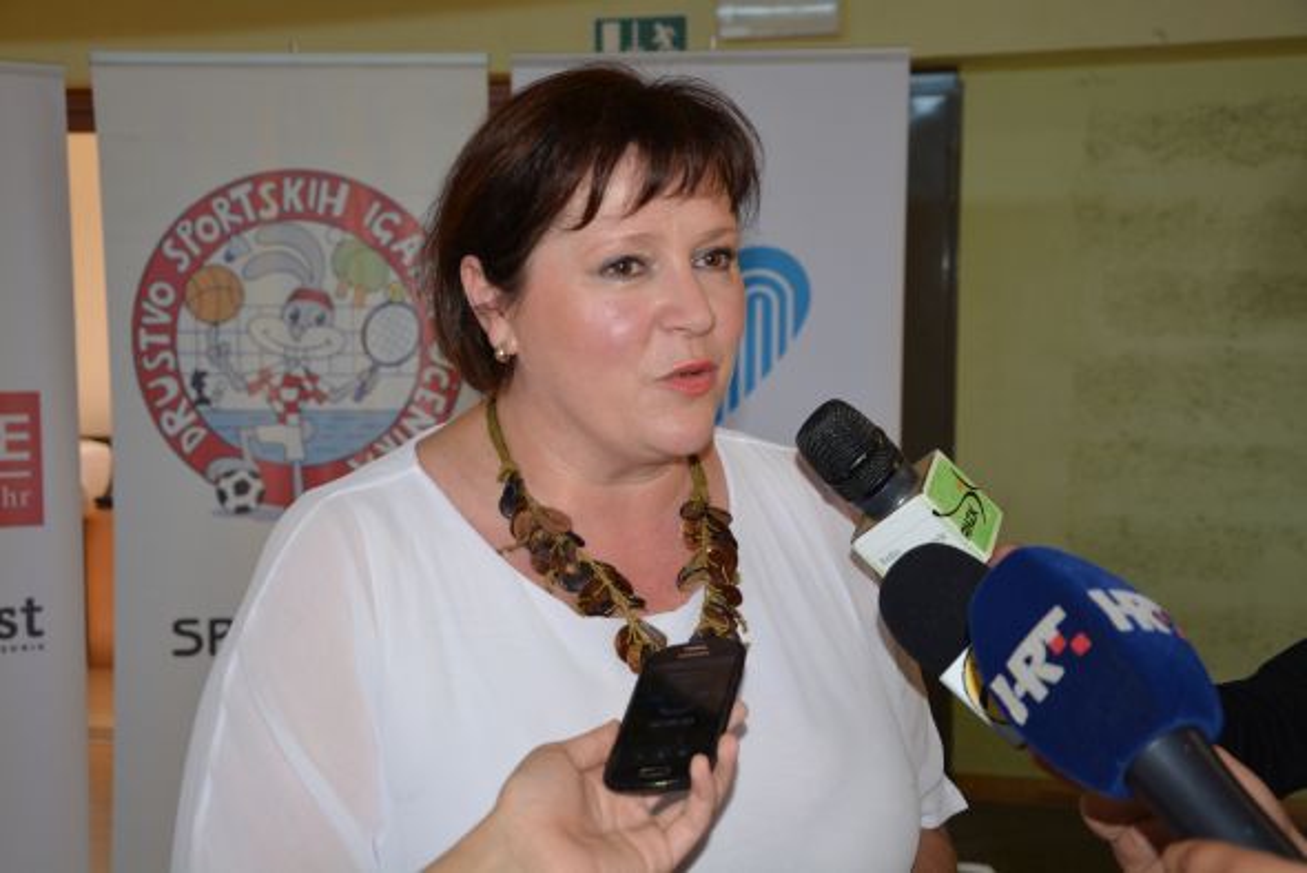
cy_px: 436
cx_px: 654
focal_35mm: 51
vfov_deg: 26.5
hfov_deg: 38.9
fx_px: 1852
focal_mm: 34
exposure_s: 1/60
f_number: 4.2
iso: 400
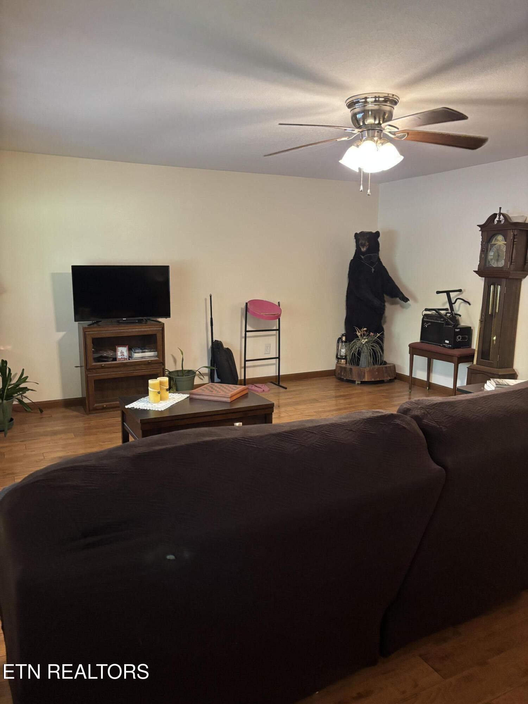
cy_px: 352
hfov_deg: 53.1
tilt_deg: -9.6
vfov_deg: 67.3
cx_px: 264
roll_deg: -0.2
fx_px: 529
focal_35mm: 26
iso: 400
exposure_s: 1/40
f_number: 1.6
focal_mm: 5.96
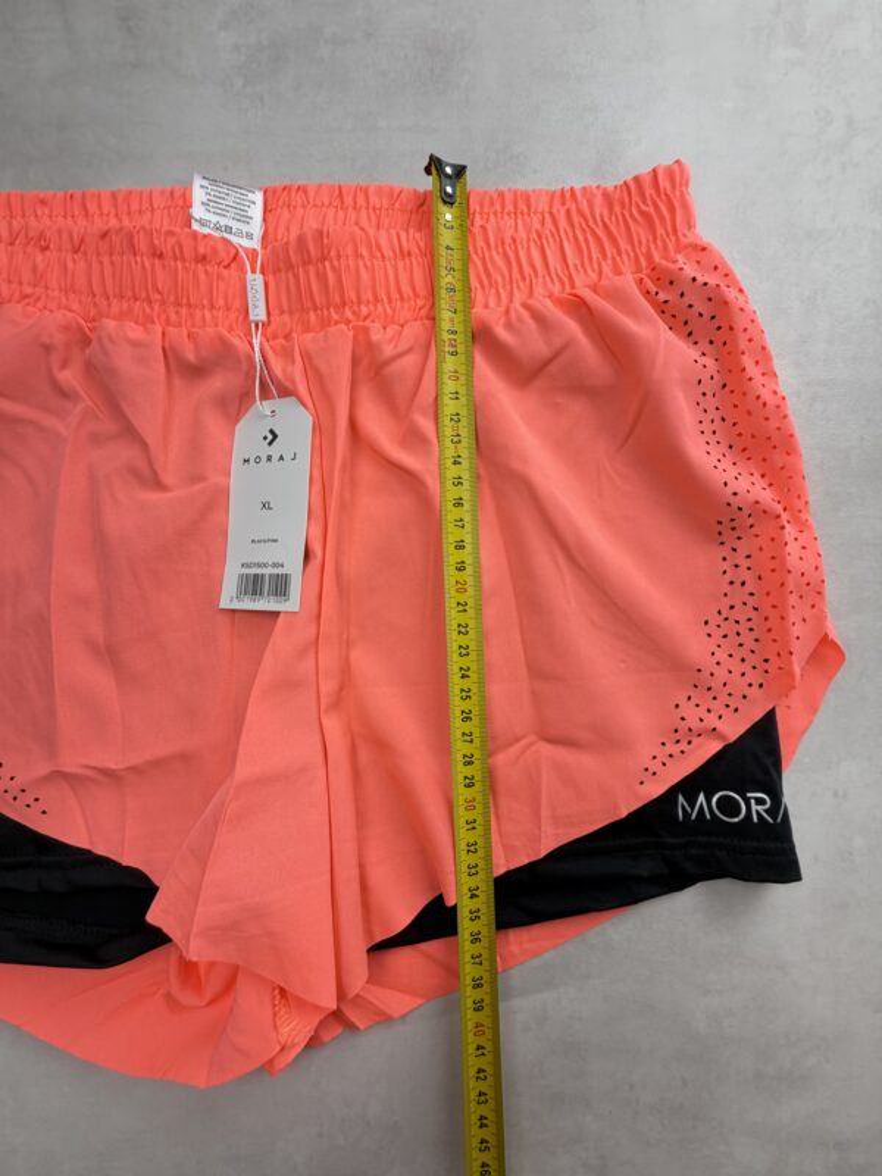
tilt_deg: -77.1
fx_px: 476
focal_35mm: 14
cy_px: 588
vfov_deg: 102.1
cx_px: 441
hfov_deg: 85.7
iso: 80
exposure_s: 1/100
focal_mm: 2.22
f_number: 2.2
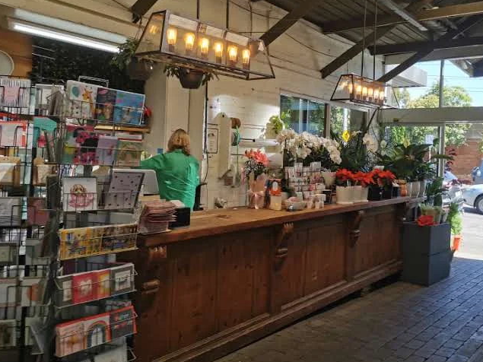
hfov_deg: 53.6
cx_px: 288
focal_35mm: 34
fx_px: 474
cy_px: 151
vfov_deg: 41.7
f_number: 1.8
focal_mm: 5.58
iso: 50
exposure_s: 1/361
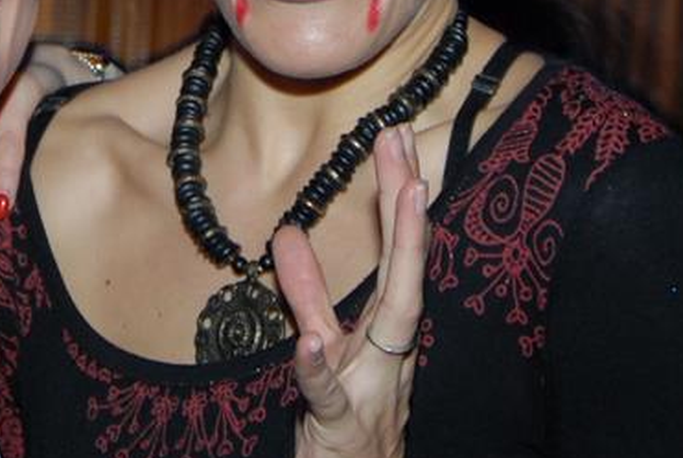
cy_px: -105
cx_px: 142
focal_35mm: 111
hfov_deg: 18.2
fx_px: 2110
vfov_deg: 12.1
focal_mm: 24
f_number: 5.6
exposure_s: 1/5
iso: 400
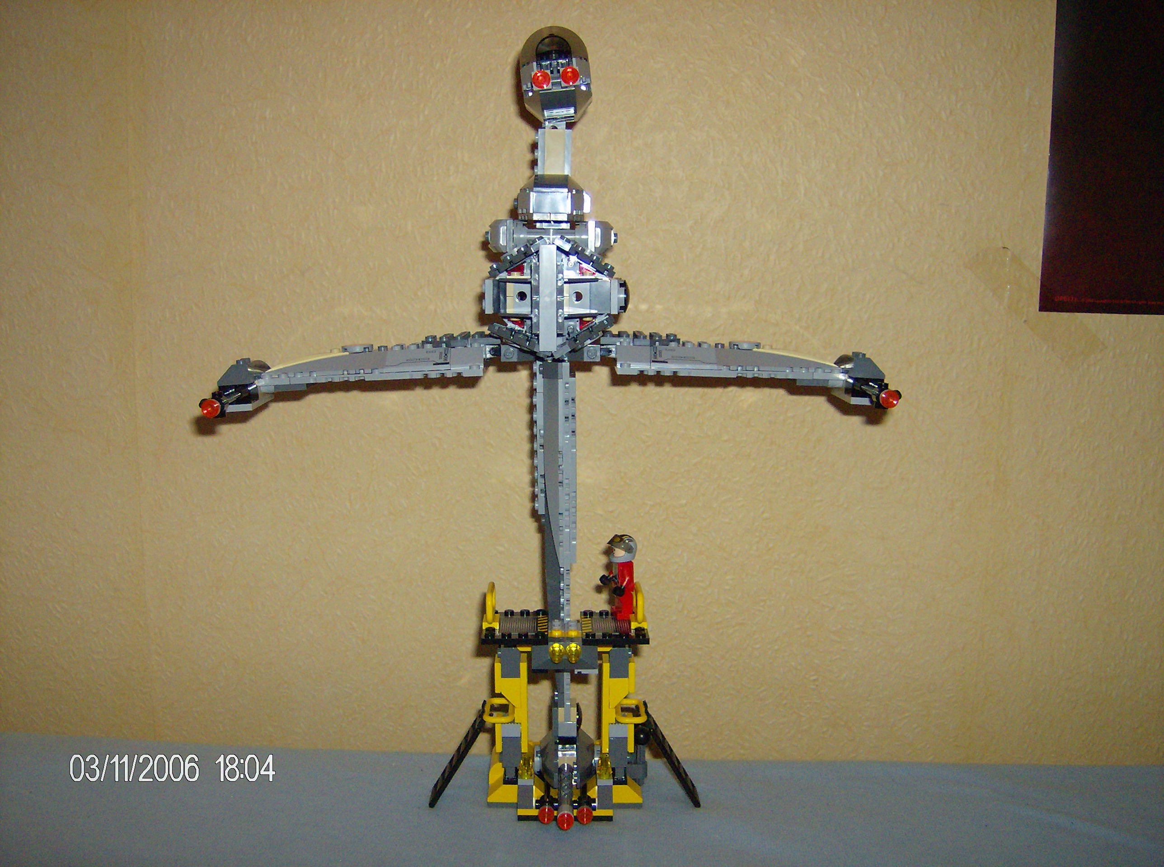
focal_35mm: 36
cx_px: 582
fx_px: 1208
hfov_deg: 51.5
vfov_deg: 39.5
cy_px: 434
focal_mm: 6
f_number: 2.8
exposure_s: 1/60
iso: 200
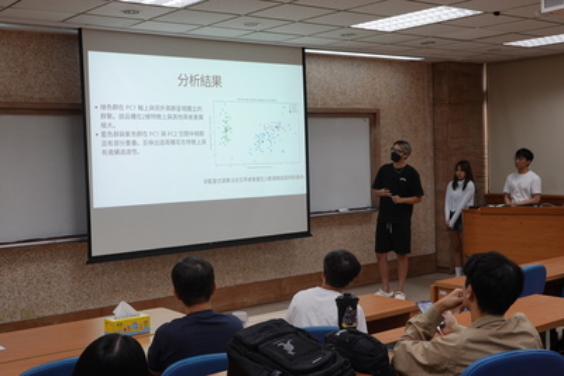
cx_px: 282
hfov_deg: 42.7
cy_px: 188
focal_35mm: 46
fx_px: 721
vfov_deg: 29.3
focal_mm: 17.19
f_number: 4
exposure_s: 1/50
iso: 200
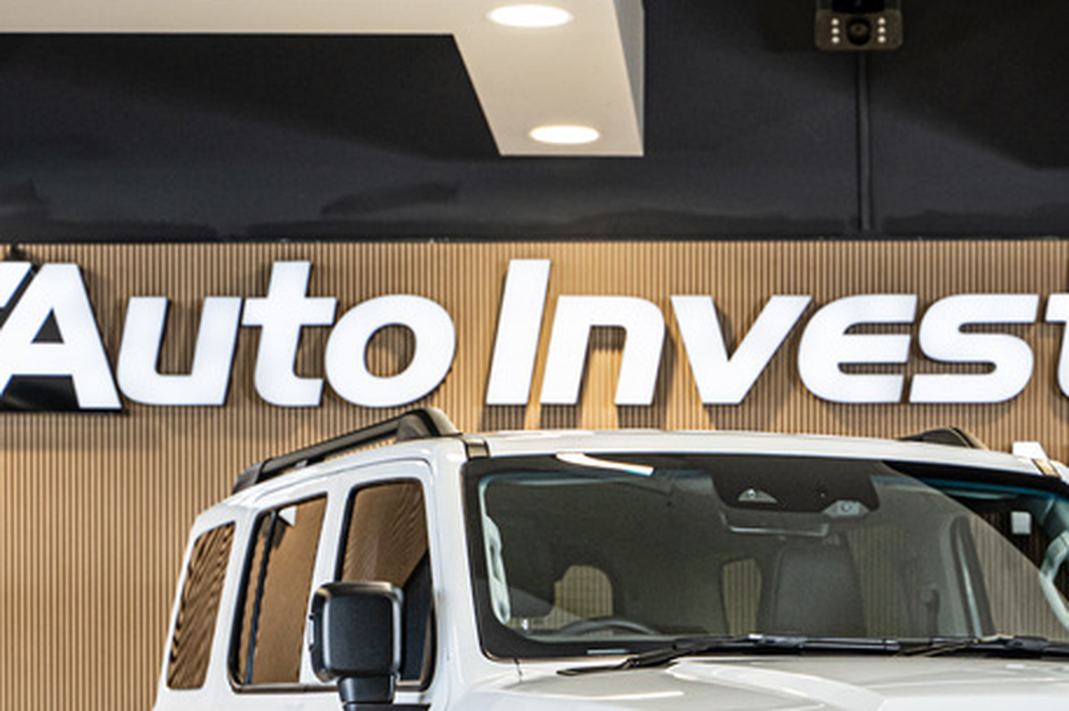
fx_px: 3590
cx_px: 771
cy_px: 769
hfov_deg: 16.9
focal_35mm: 121
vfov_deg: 11.2
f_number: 4
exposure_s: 1/160
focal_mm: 54
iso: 500
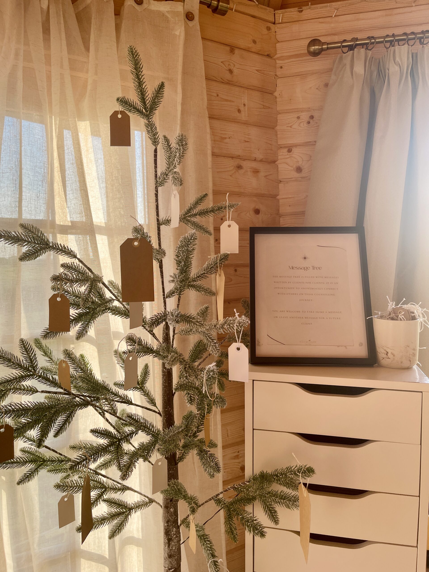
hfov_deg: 54.9
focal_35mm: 25
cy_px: 286
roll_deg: +0.8
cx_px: 214
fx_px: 413
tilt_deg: -3.8
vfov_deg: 69.4
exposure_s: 1/358
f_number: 1.6
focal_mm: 5.1
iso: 32
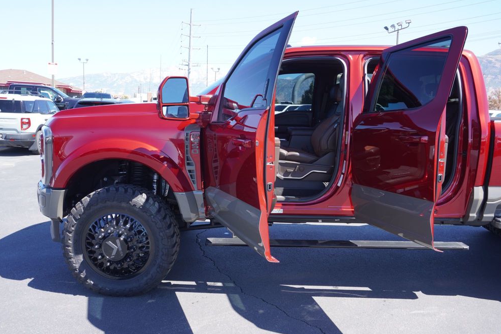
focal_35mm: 31
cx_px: 256
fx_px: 432
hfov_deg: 60.2
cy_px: 169
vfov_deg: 42.4
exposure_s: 1/100
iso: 100
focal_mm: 20
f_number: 5.6
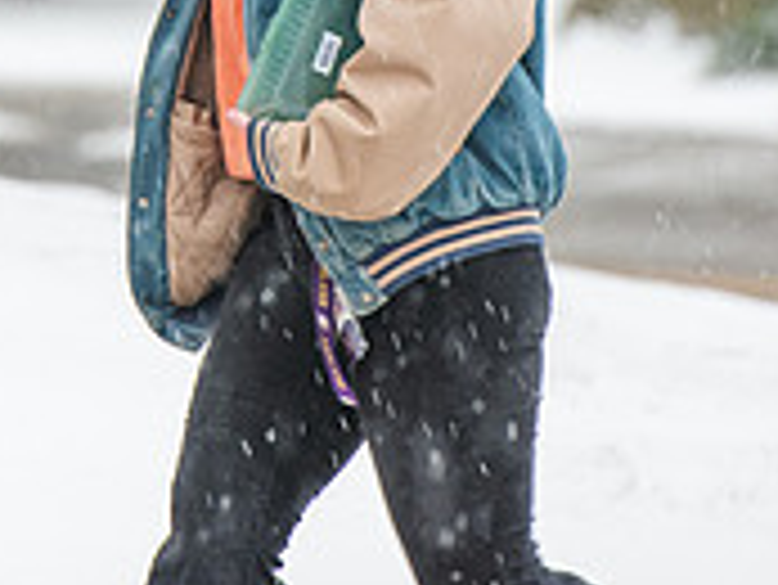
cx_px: 121
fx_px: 14529
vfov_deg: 2.3
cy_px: -227
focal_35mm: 646
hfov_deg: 3.1
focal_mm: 200
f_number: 4.5
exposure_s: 1/160
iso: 320
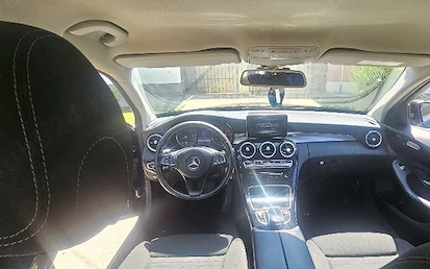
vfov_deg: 59.6
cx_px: 254
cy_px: 139
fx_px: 234
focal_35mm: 20
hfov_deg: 84.2
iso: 50
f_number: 2.2
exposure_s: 1/149
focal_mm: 2.2
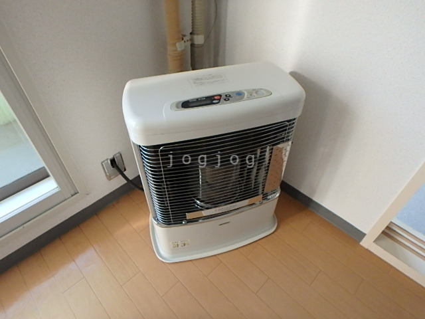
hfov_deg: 79.0
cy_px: 160
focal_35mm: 21
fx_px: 258
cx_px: 212
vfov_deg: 63.4
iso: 800
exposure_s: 1/250
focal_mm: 3.7
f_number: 3.5
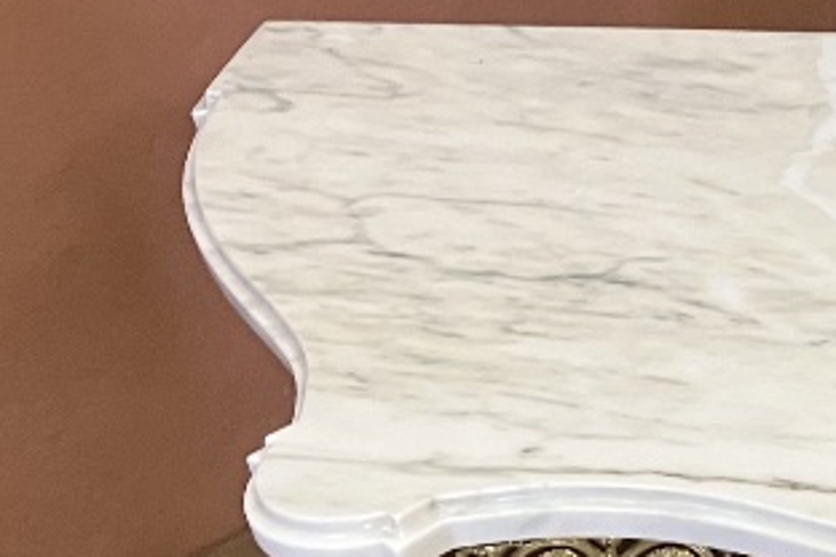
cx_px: 1519
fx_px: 2601
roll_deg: -0.7
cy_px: 611
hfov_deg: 15.6
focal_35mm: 112
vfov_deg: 12.0
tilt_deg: -39.2
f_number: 1.8
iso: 160
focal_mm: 3.99
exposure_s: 1/60
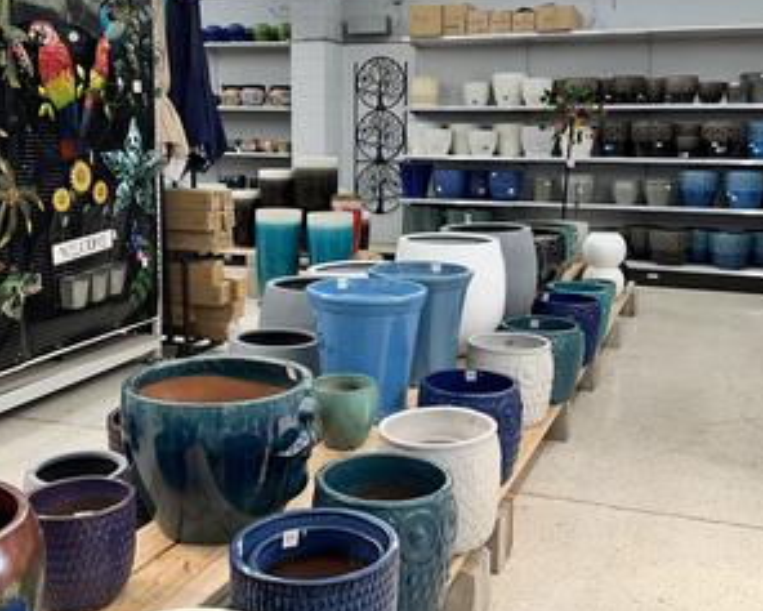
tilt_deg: -5.8
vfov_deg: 37.0
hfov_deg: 45.8
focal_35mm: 40
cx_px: 393
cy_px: 209
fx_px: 904
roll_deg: +0.0
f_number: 1.5
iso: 80
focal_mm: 5.7
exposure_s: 1/120
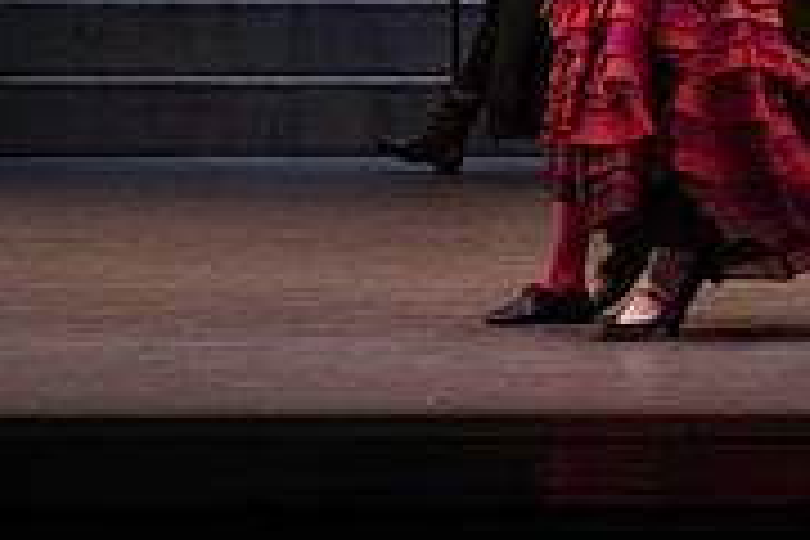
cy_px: -218
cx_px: 976
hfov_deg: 4.4
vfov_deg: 2.9
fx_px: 10597
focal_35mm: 471
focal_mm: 146
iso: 12800
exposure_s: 1/400
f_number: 7.1
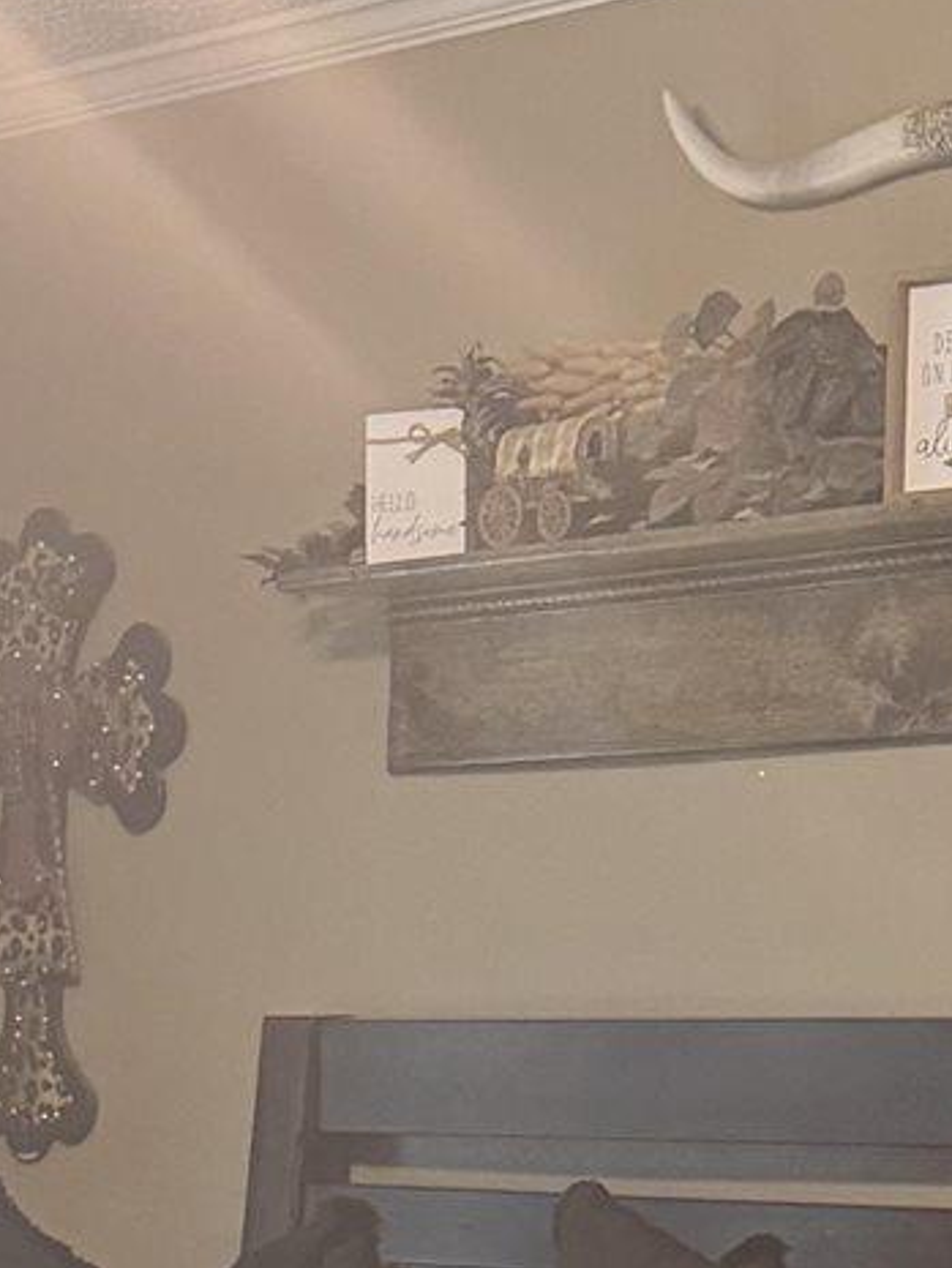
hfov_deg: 12.3
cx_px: 22
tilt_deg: -10.0
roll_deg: -0.4
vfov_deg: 15.5
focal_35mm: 119
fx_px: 4362
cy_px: 1797
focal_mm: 6.76
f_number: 1.78
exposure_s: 1/60
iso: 320
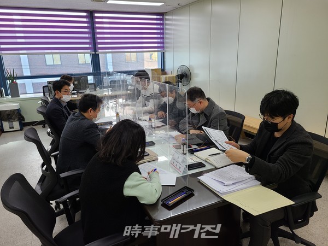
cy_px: 123
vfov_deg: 53.1
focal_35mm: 26
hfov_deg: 67.3
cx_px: 164
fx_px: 246
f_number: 1.8
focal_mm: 5.4
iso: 50
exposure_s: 1/119
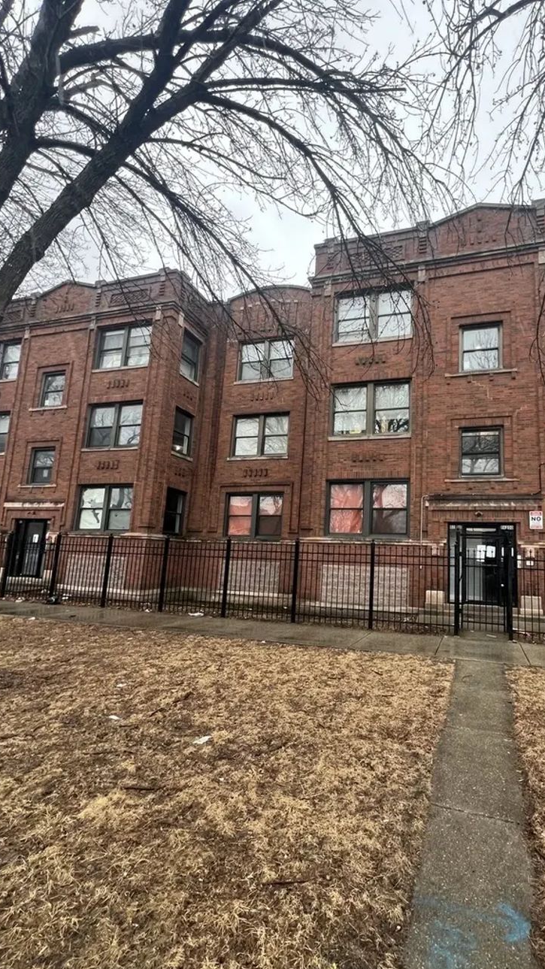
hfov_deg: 68.6
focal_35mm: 15
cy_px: 501
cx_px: 362
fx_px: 385
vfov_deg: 103.0
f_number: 1.8
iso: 125
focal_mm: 1.57
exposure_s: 1/99
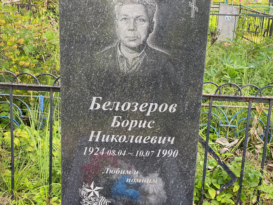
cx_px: 136
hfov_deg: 36.8
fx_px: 410
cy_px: 102
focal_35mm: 52
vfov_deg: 28.0
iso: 25
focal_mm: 6
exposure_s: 1/122
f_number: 2
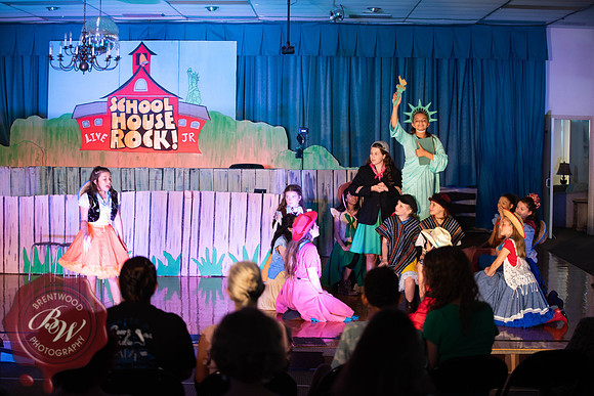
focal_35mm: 70
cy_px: 198
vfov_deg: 19.5
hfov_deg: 28.8
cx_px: 297
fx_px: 1155
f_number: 2.8
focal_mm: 70
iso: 560
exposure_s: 1/80
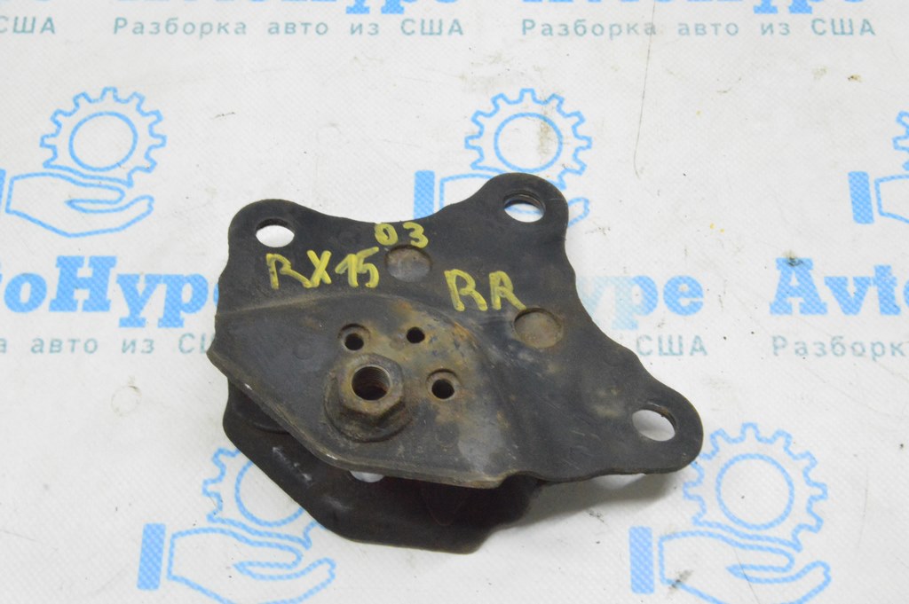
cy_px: 302
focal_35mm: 48
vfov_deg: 28.0
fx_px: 1211
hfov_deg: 41.1
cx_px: 454
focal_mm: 32
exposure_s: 1/15
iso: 6400
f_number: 20
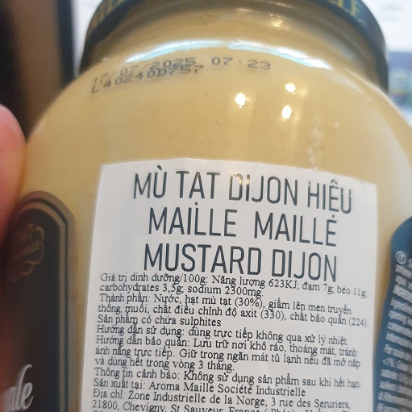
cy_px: 311
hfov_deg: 46.0
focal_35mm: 36
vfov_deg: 44.4
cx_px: 226
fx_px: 485
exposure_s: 1/39
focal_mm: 4.3
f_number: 1.5
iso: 250
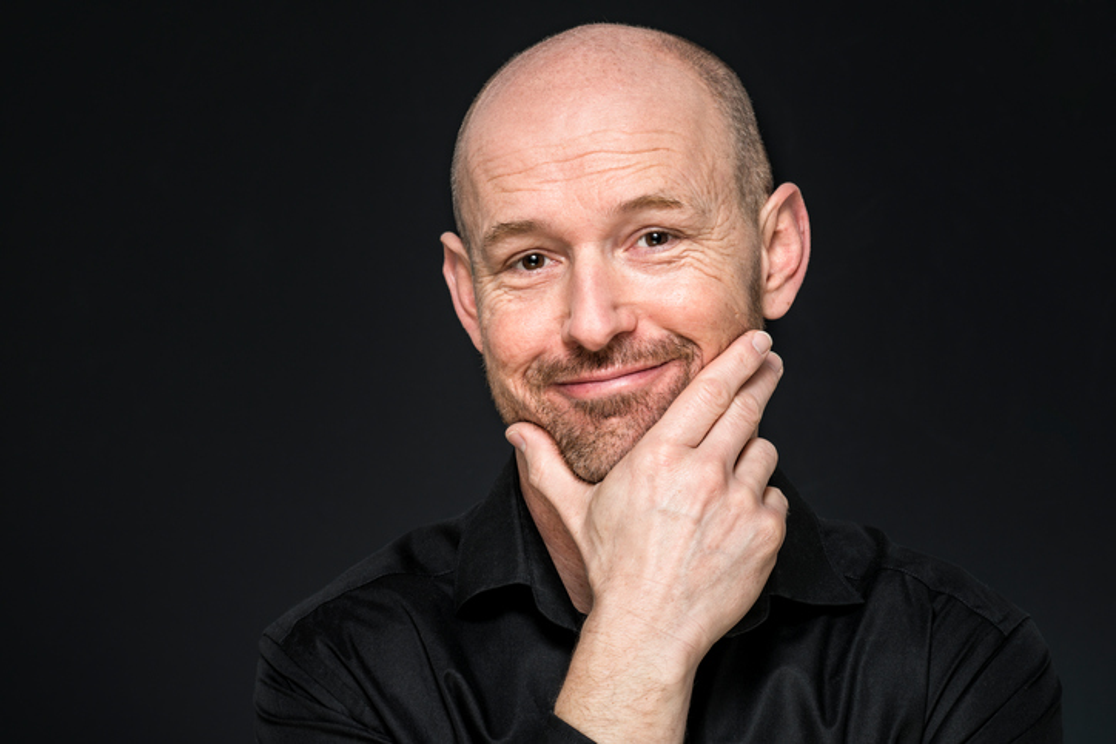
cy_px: 372
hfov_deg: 23.9
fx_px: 2635
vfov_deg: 16.1
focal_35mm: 85
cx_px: 558
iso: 100
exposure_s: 1/250
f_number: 8
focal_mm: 85
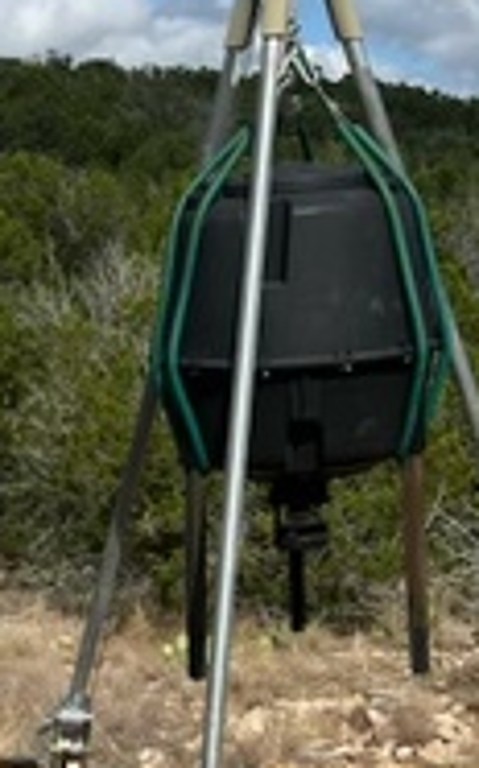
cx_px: -25
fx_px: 1987
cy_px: 681
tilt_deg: -11.0
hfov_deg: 13.5
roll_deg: +3.4
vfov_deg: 21.4
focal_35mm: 95
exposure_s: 1/5882
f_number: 1.5
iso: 50
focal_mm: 5.7
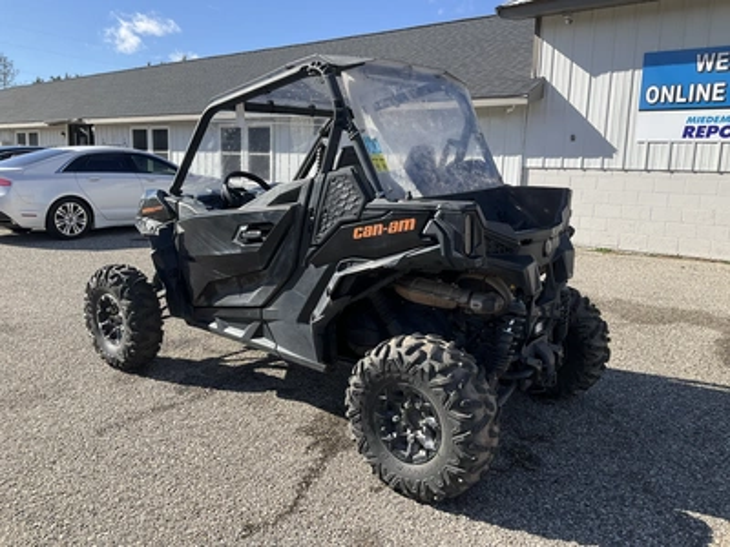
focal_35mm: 29
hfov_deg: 61.7
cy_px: 274
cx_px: 365
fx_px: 612
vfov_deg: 48.2
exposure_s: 1/1121
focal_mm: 3
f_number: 1.8
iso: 25
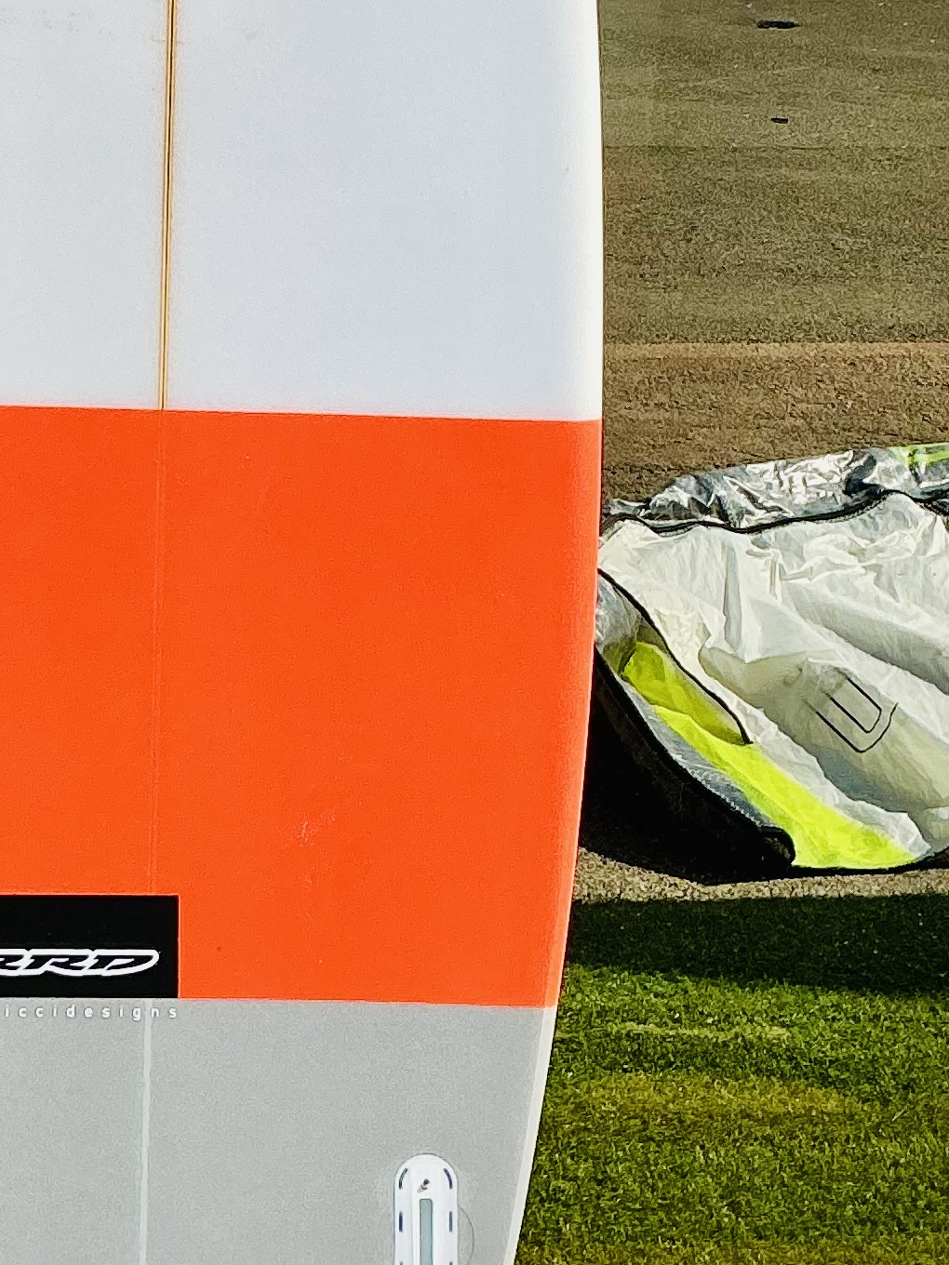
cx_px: 301
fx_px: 3144
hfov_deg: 17.1
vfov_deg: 22.4
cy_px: 204
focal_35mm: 86
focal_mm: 3
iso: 25
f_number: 1.8
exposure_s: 1/2427
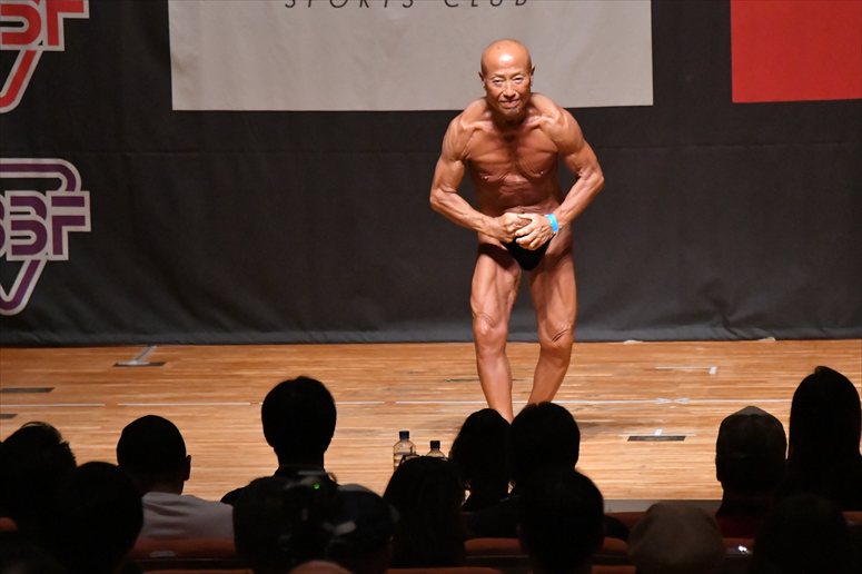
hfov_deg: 7.6
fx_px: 6462
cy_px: 287
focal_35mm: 270
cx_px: 431
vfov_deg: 5.1
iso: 12800
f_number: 5.6
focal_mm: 180
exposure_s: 1/400
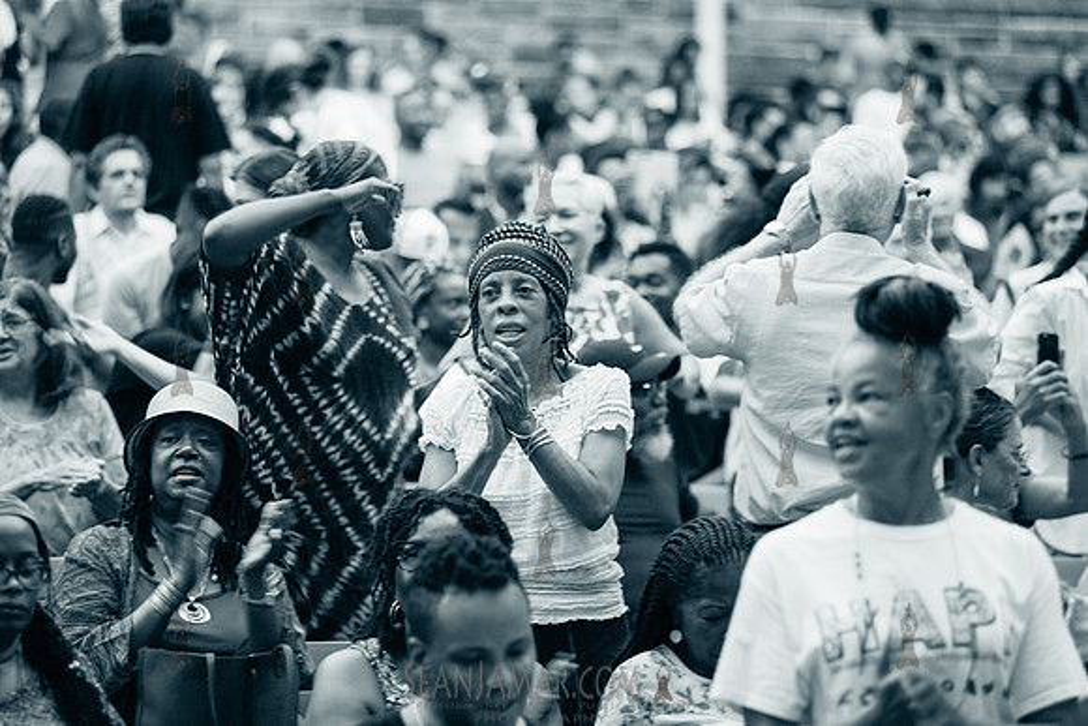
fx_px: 3778
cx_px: 544
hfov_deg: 16.4
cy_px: 363
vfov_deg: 11.0
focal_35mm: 125
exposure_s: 1/50
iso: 3200
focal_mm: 125
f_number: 2.8
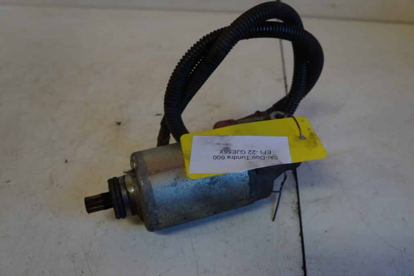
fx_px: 345
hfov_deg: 61.9
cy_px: 138
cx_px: 207
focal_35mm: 30
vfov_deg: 43.6
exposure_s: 1/60
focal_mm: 20
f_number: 4
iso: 320
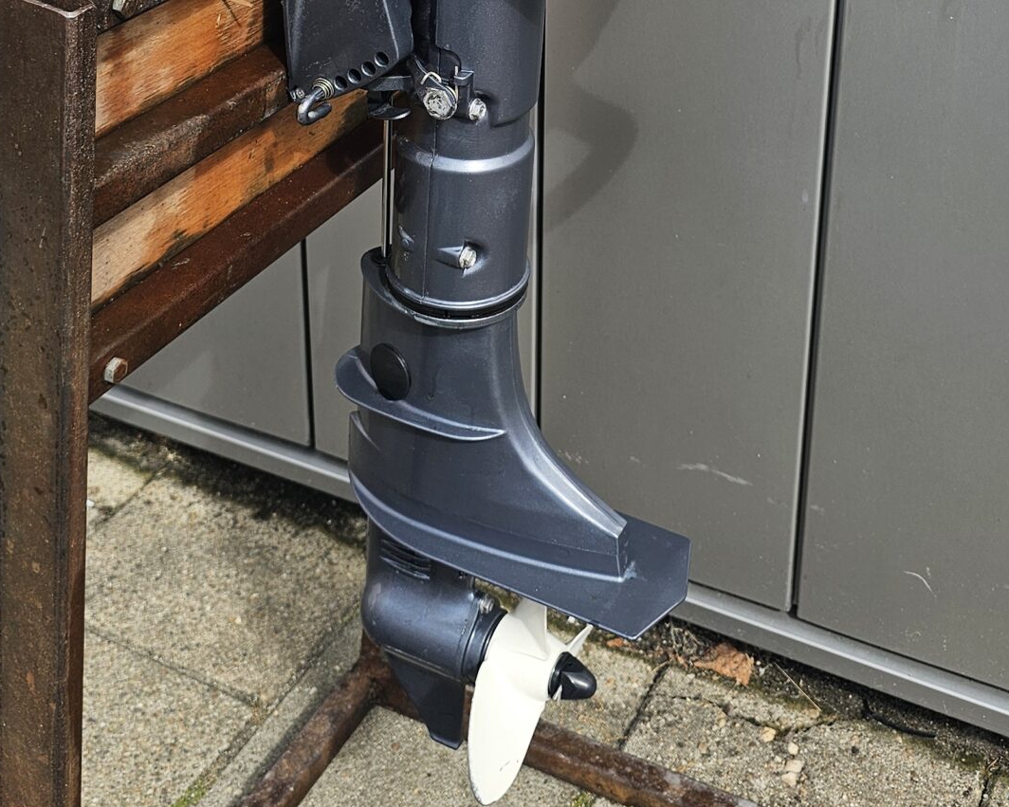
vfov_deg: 26.4
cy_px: -30
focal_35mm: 54
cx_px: 551
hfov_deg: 34.7
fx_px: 1612
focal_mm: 6.3
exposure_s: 1/590
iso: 12
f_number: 1.7
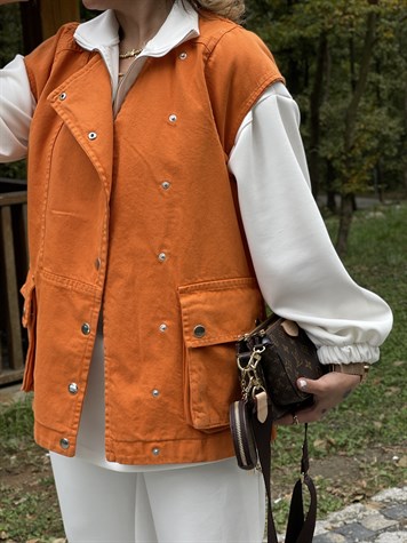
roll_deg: +2.7
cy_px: 272
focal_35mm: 64
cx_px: 204
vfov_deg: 30.3
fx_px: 1004
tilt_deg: -11.0
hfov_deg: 22.9
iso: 20
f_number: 2.2
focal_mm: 7.5
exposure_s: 1/175
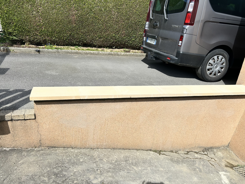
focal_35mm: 26
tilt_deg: -20.7
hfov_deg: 67.3
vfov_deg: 53.1
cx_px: 122
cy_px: 92
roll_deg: -5.5
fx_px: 184
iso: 50
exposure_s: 1/4115
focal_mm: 5.7
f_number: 1.5
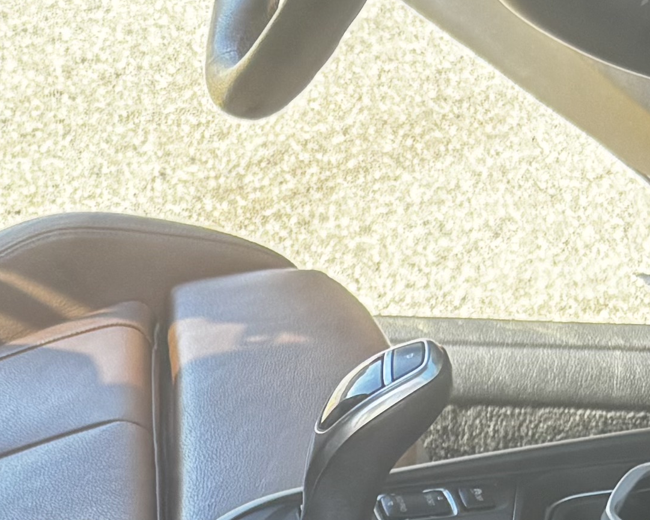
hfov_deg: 13.7
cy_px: 1017
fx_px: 2577
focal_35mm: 134
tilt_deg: -41.3
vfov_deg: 10.6
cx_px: -252
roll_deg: +1.6
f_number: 1.6
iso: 50
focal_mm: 5.96
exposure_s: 1/155
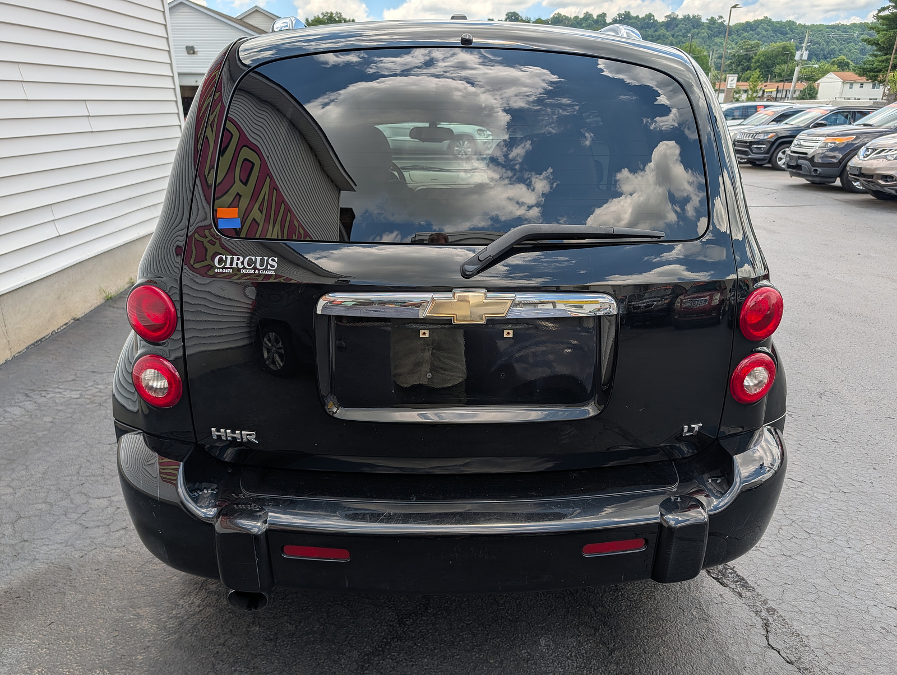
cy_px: 338
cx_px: 448
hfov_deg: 71.5
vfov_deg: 56.9
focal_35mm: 24
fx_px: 623
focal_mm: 6.9
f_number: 1.68
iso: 25
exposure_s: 1/4926
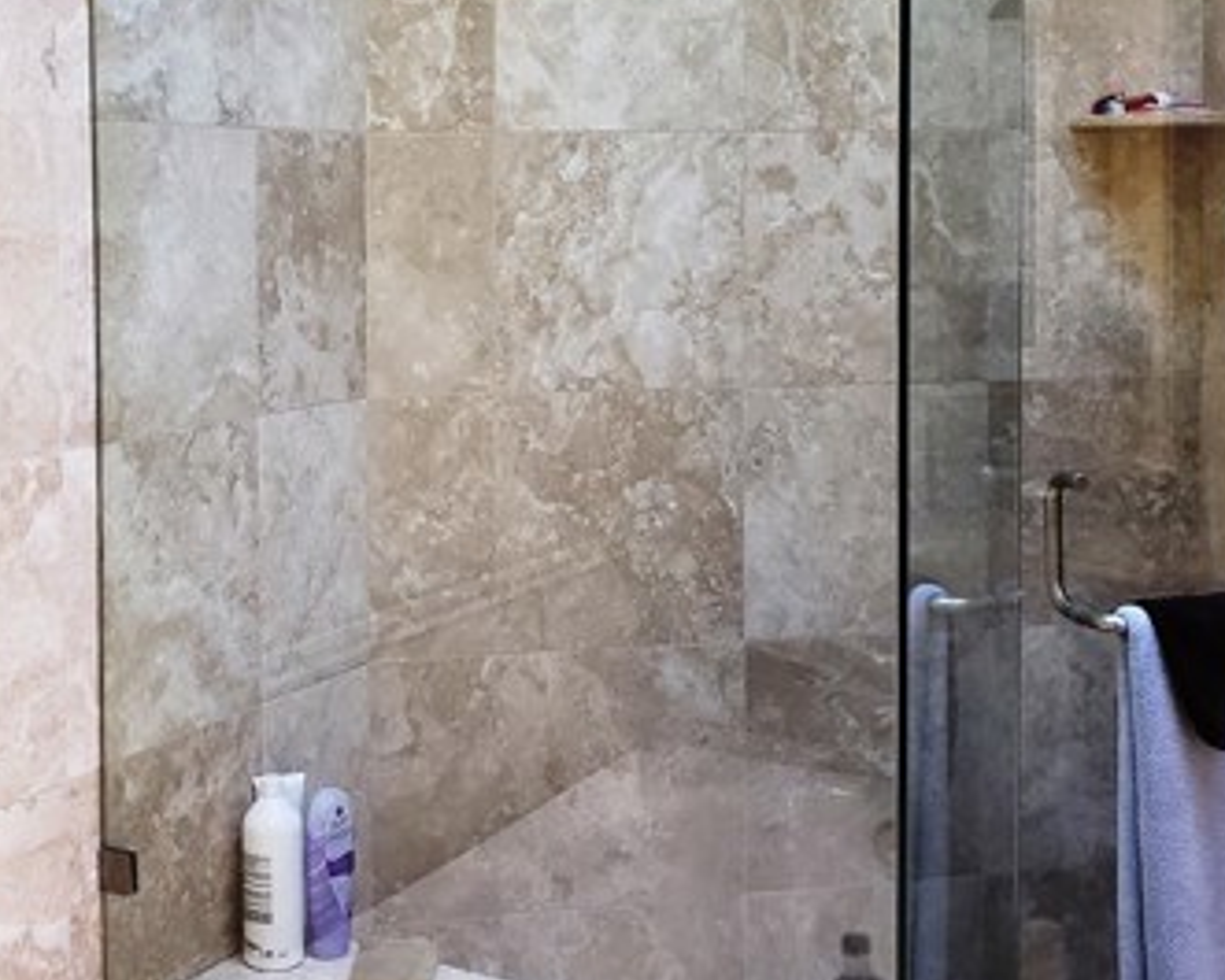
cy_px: 303
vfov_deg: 30.6
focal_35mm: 49
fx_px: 1777
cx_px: 366
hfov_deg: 37.4
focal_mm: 4.3
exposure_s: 1/40
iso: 250
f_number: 2.4
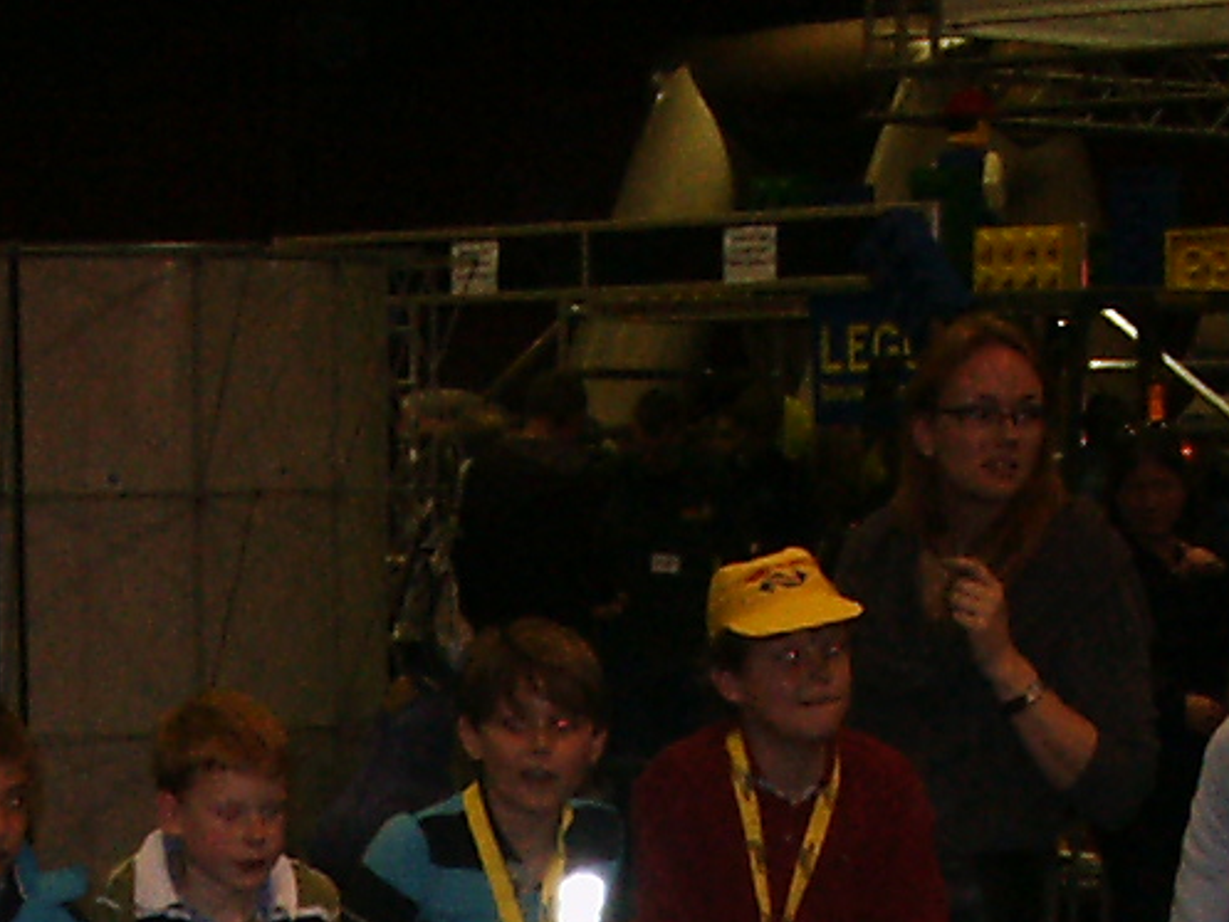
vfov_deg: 8.8
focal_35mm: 160
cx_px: 232
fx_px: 5682
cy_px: 1849
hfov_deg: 12.3
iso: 200
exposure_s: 1/45
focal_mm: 7.18
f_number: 3
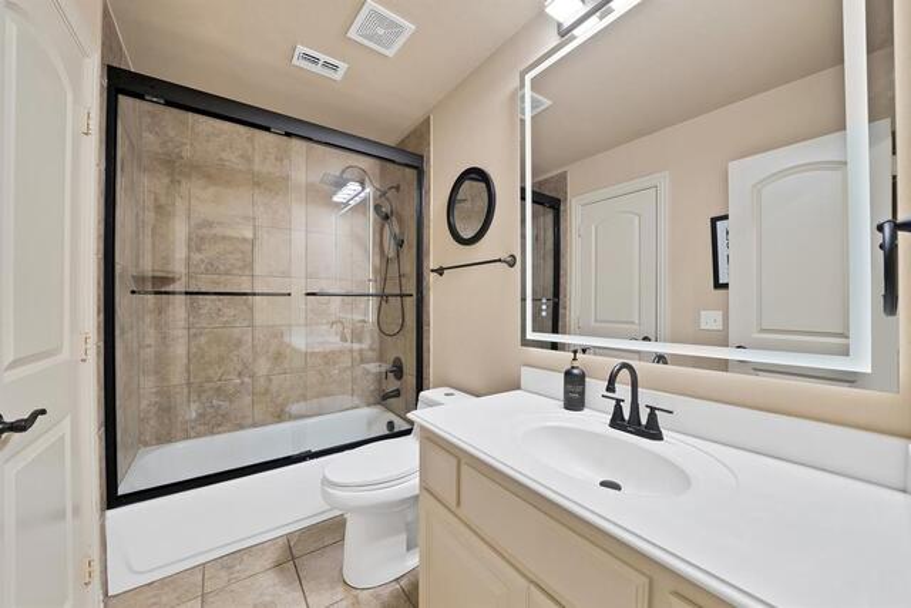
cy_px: 304
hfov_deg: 112.6
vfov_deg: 90.0
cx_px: 456
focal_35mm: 12
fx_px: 304
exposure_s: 1/3
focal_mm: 12
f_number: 9
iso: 640
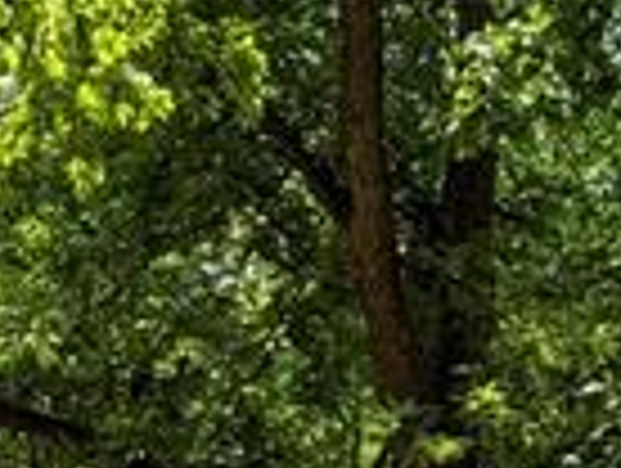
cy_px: 1148
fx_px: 3199
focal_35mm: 178
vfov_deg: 7.7
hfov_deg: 11.1
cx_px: 207
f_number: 1.7
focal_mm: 4.53
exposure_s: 1/706
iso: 37
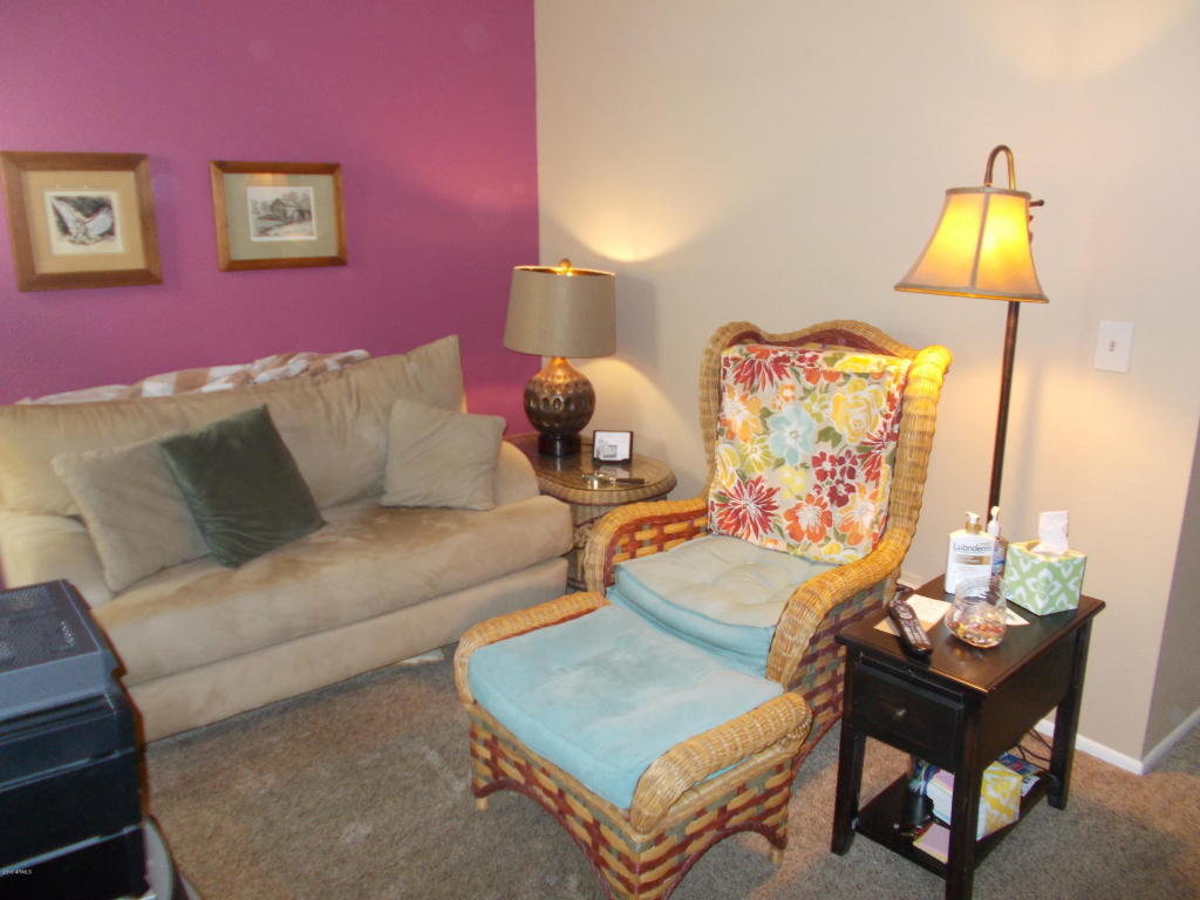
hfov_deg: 67.3
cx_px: 600
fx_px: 901
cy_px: 450
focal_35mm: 26
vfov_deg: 53.1
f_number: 3.2
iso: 320
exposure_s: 1/25
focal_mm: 4.6
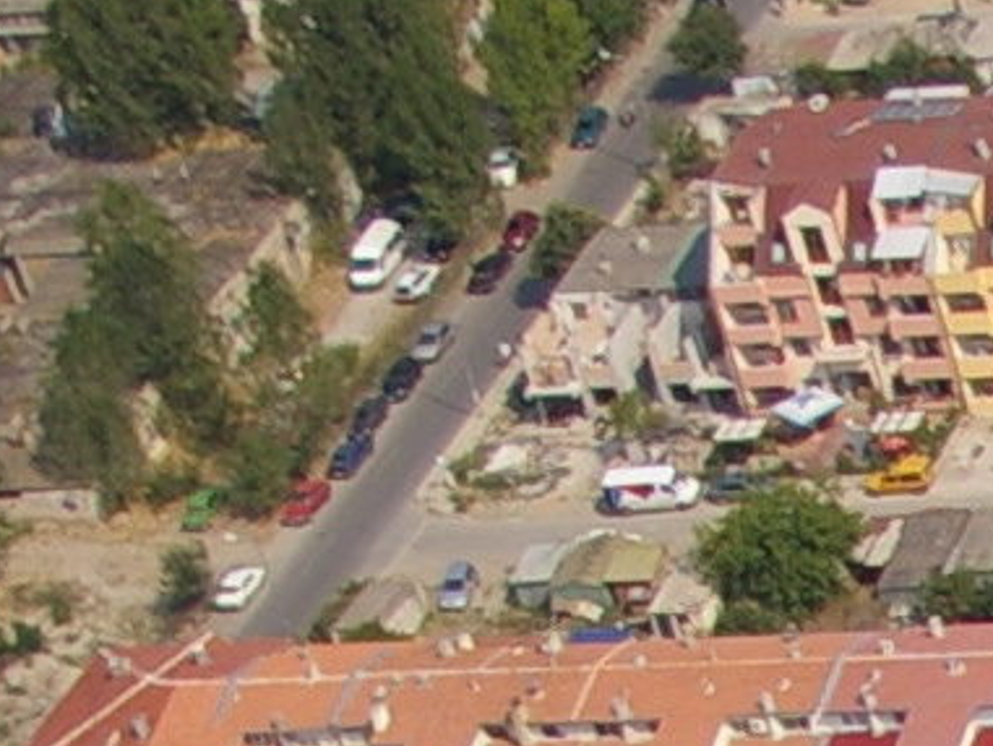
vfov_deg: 5.9
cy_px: 1972
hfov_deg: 7.6
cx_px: 2593
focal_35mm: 239
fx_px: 6852
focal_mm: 21
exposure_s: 1/1500
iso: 200
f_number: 4.5
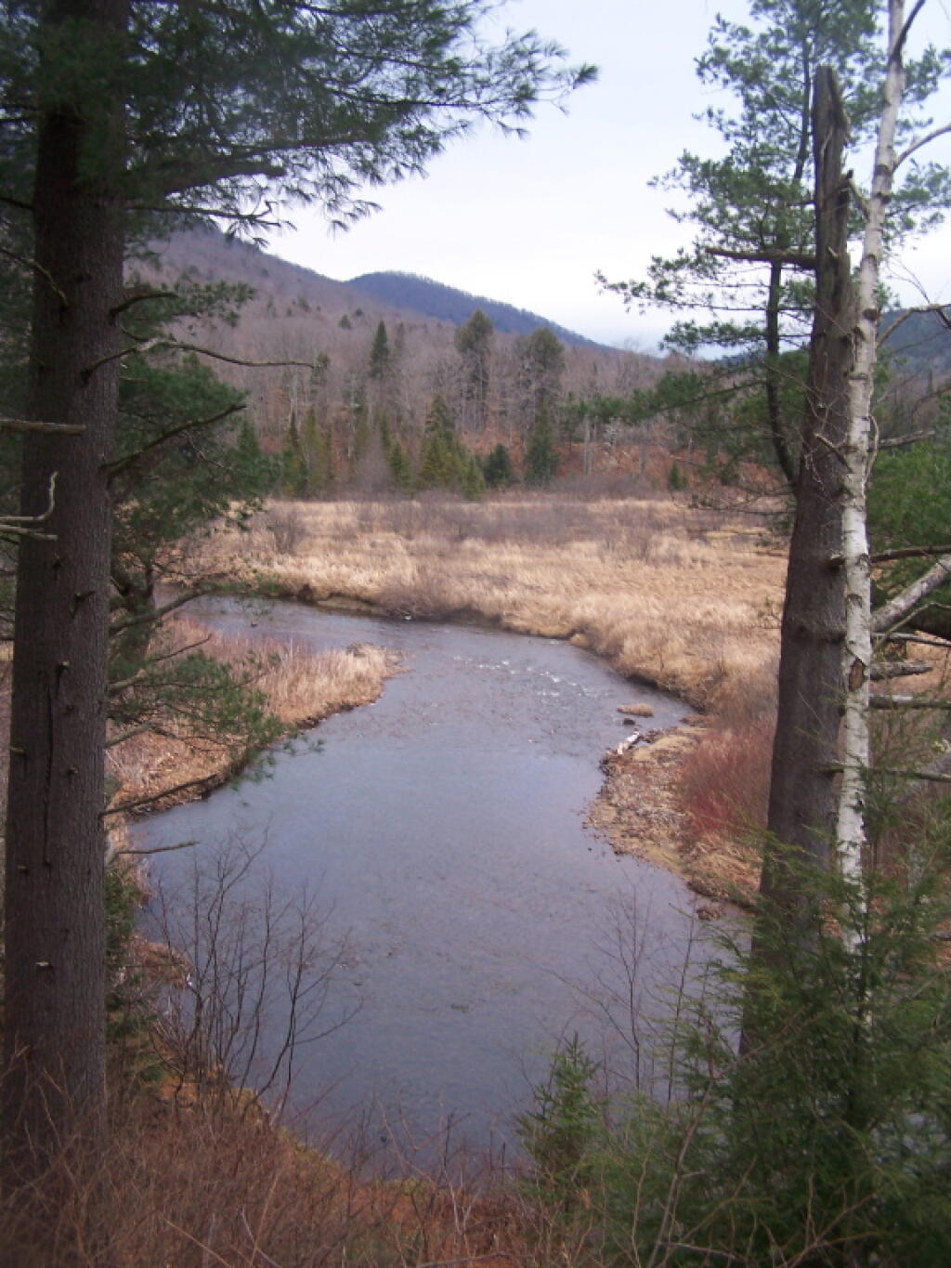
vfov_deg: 49.0
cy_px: 634
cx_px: 476
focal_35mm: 38
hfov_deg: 37.7
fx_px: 1392
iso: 80
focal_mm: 6.3
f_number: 2.8
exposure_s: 1/60
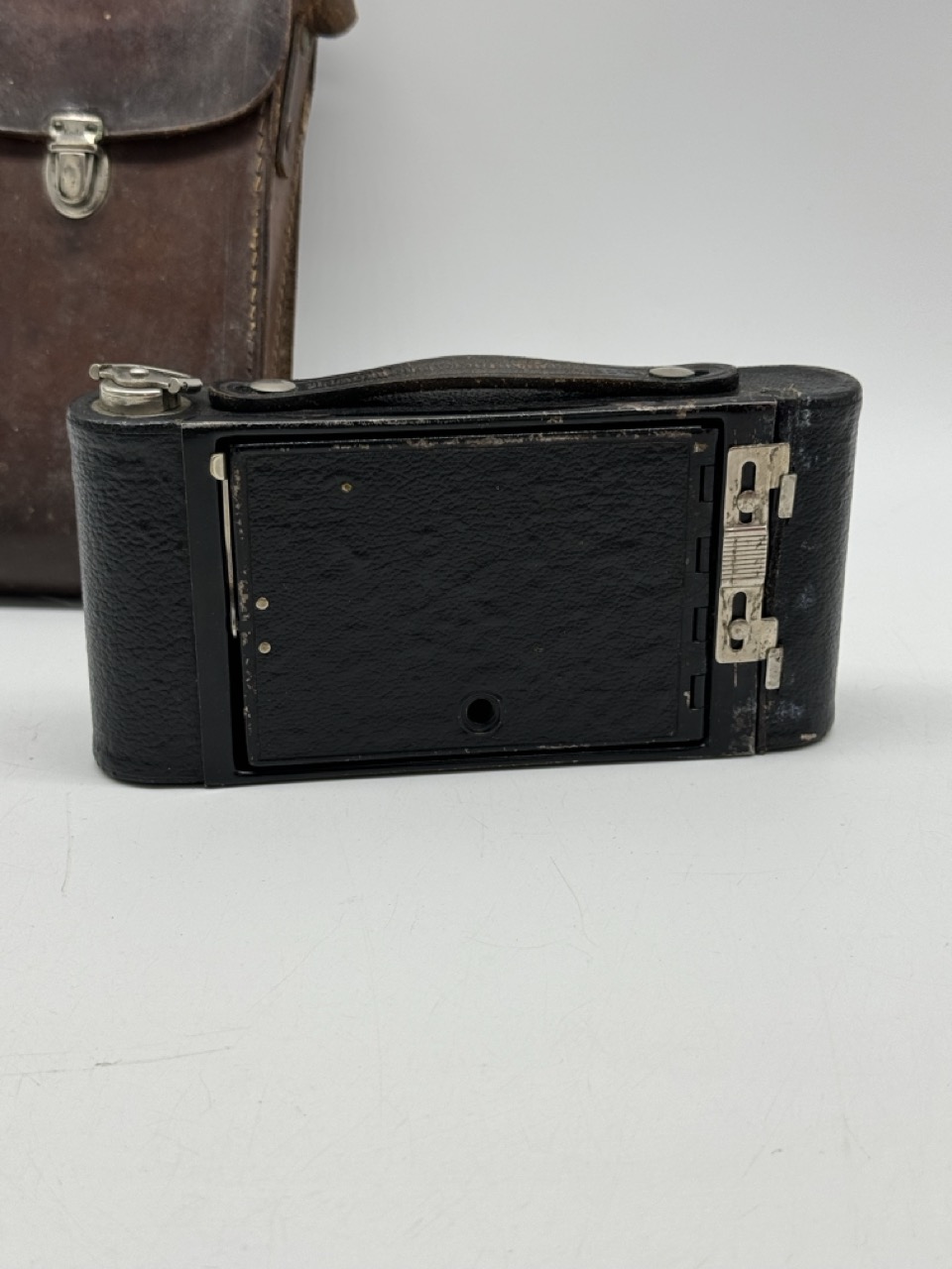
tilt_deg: -23.0
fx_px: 1760
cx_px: 476
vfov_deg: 39.7
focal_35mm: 48
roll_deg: +0.1
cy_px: 634
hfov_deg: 30.3
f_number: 1.78
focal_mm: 6.76
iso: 64
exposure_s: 1/499
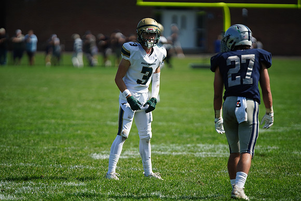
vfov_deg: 4.6
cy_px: 100
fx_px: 2509
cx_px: 150
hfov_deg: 6.9
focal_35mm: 300
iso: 400
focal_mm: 300
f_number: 2.8
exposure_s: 1/5000
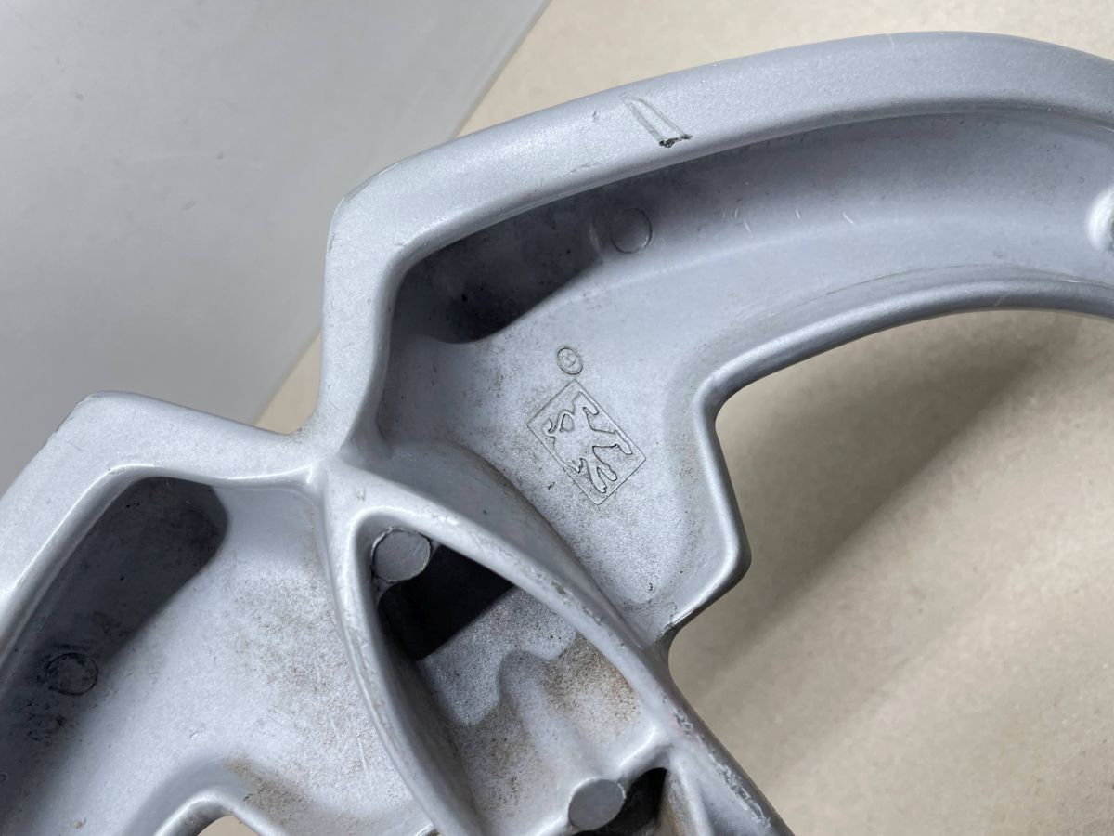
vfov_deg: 53.1
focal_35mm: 26
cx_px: 557
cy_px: 418
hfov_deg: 67.3
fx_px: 837
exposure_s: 1/100
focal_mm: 4.2
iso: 80
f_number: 1.6
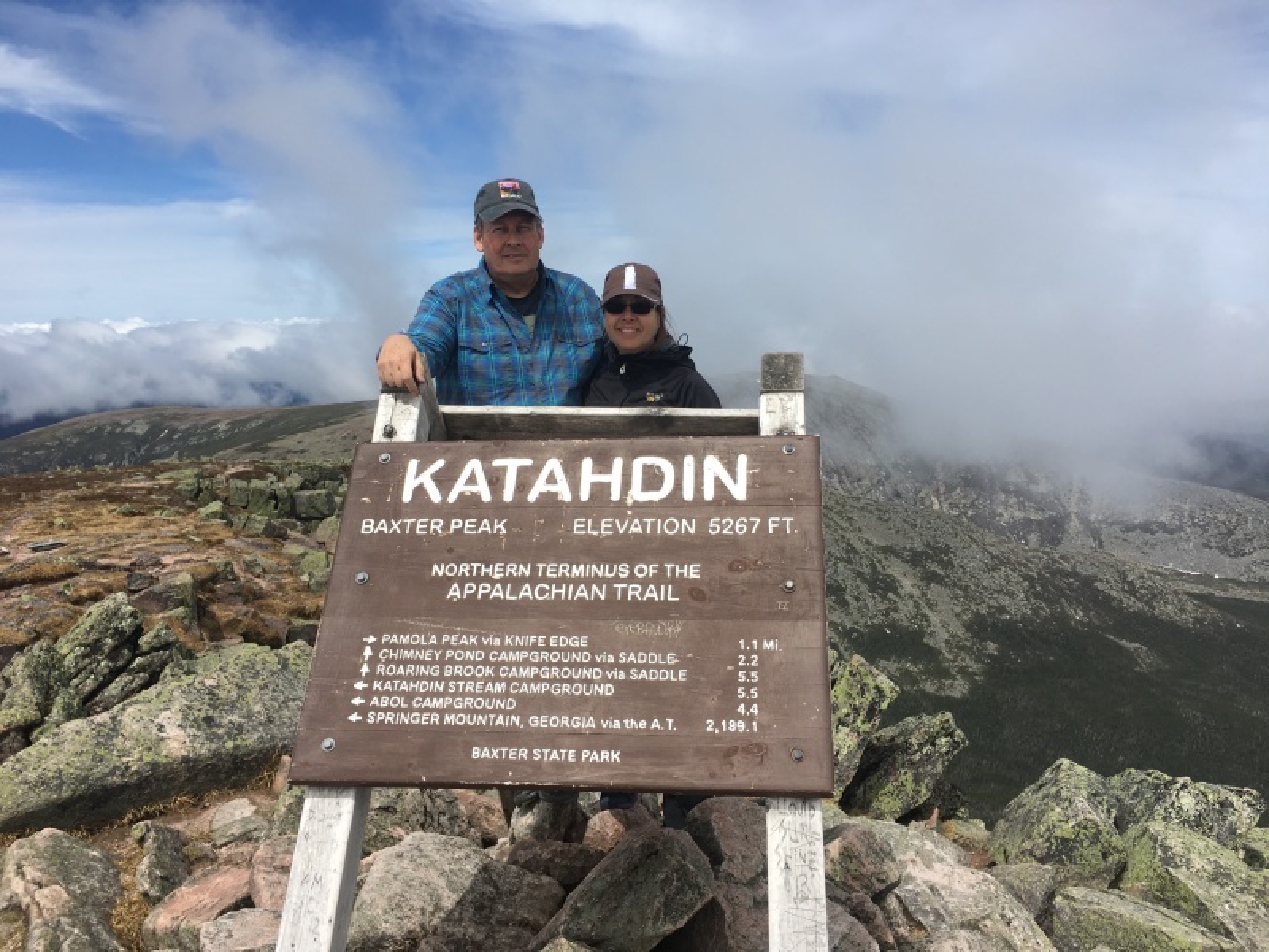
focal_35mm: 29
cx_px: 634
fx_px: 1063
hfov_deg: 61.7
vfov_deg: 48.2
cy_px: 476
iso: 25
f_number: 2.2
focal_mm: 4.15
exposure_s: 1/2331
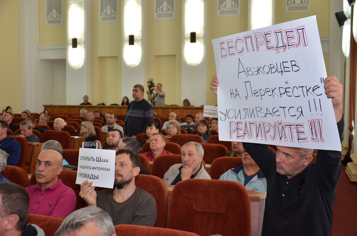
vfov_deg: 31.8
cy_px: 118
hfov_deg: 46.5
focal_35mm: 42
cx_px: 178
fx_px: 416
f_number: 4
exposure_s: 1/250
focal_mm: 28
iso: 1000
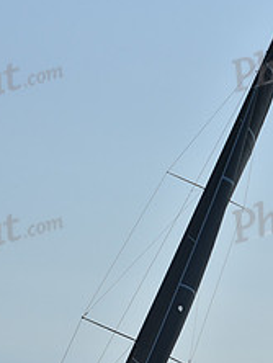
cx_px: 148
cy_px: 309
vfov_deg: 9.1
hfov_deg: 6.9
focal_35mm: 216
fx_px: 2267
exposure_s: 1/3200
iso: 250
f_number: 6.3
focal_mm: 86
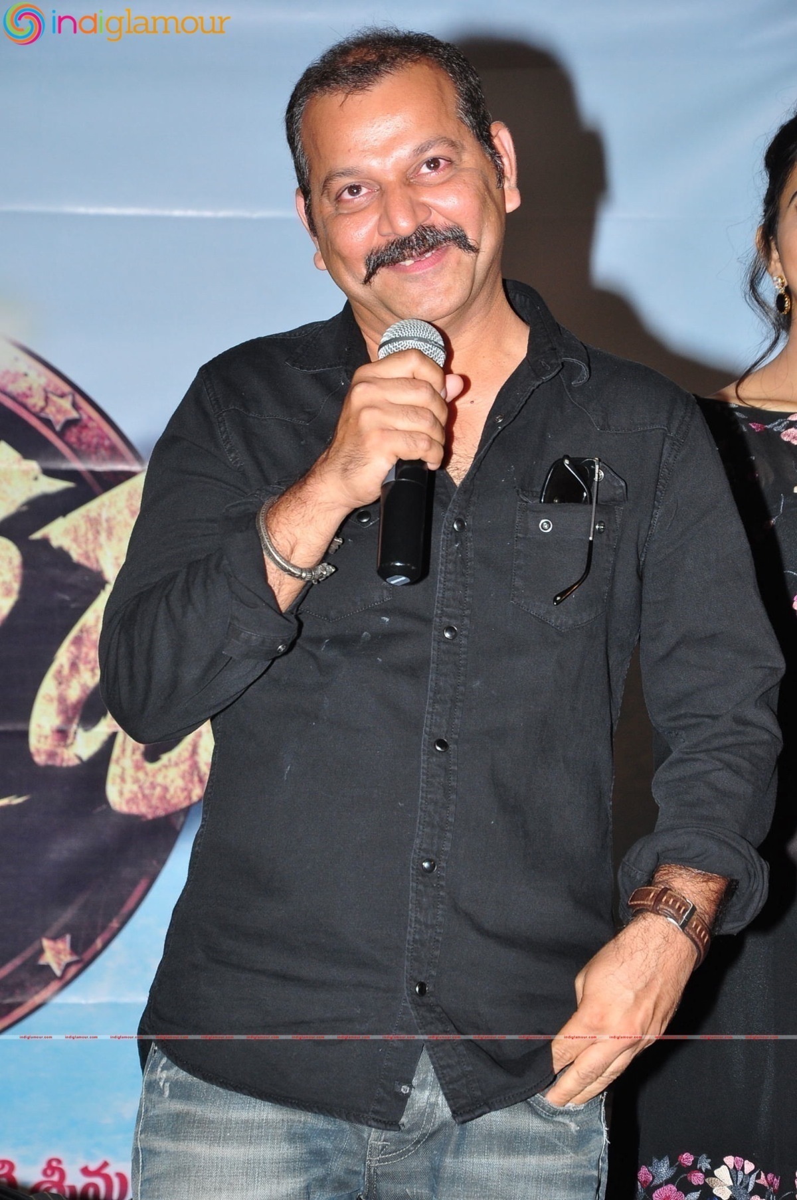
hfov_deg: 10.1
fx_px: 4495
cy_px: 600
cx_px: 398
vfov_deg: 15.2
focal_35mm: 135
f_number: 9
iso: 500
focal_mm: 90
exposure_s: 1/125
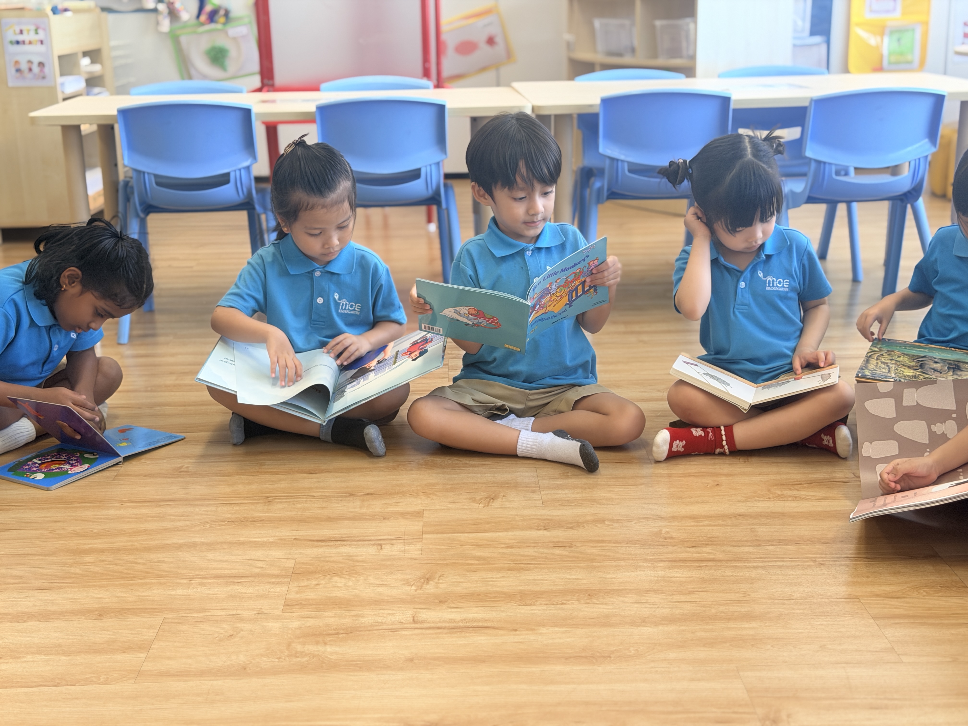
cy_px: 363
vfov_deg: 30.3
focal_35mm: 48
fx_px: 1342
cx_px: 484
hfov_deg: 39.7
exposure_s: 1/100
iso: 80
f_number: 1.78
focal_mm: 6.76
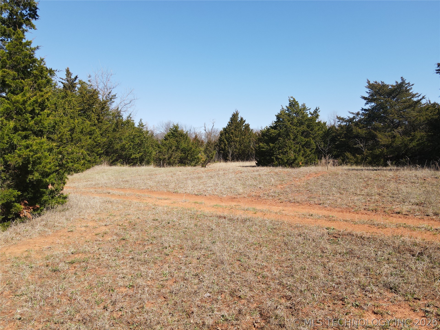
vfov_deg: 56.8
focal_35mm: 24
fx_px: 305
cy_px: 165
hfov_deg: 71.6
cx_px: 220
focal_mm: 4.5
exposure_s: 1/500
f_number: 2.8
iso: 100
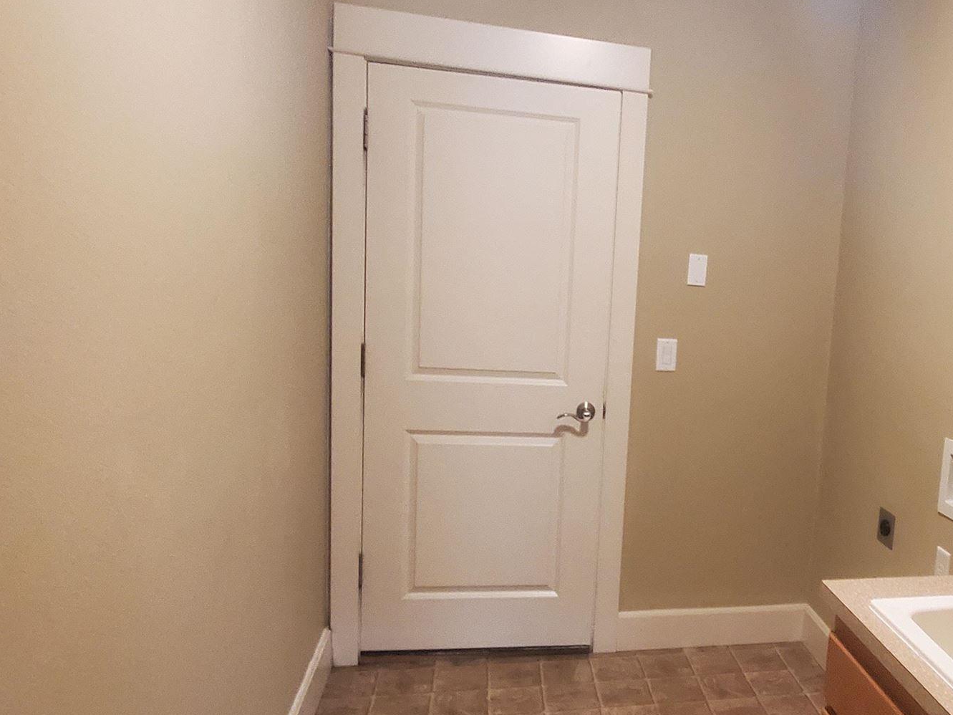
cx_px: 720
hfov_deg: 56.8
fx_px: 826
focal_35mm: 30
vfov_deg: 46.8
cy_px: 363
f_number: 2.2
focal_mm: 1.8
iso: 800
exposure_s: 1/30
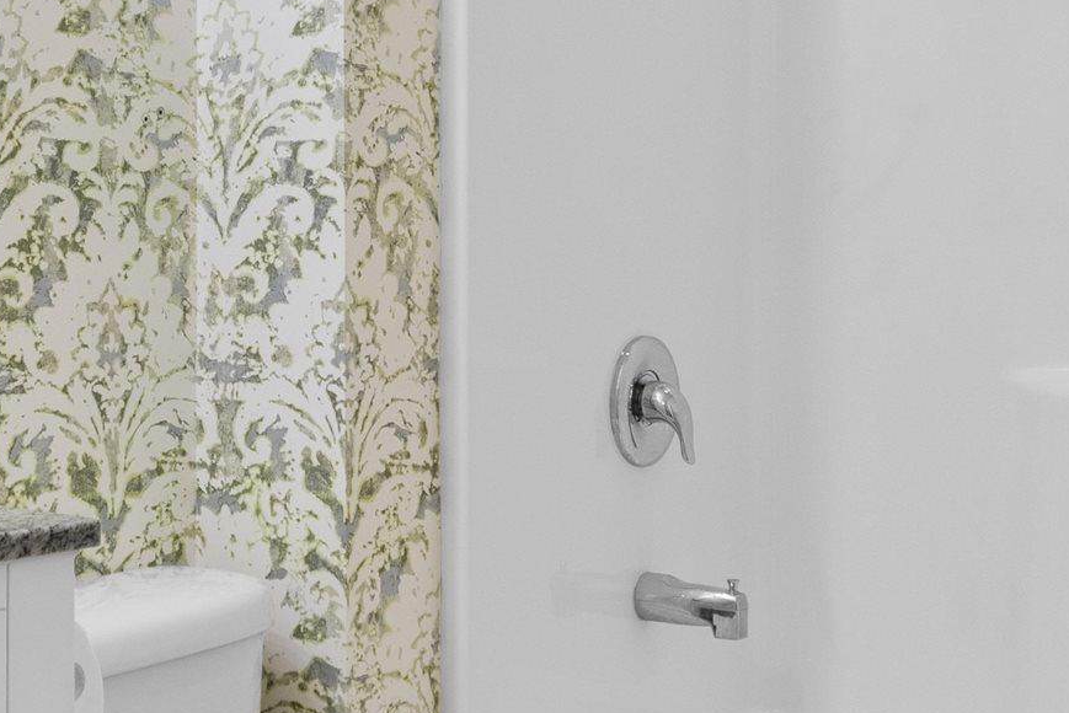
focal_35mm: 53
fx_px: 1574
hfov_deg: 36.1
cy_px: 256
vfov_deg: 25.4
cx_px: 201
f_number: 4.5
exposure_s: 2
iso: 100
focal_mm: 10
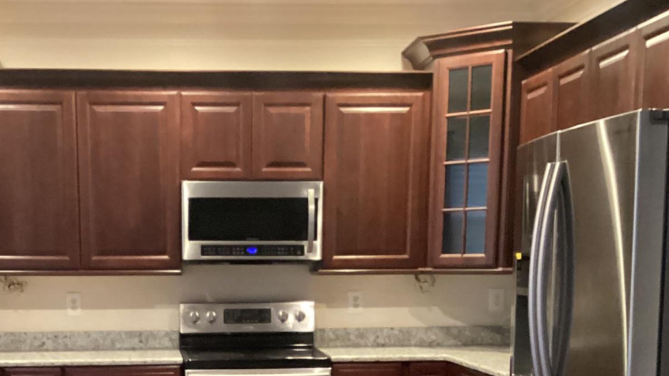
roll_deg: +1.0
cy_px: 426
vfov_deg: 19.7
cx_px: 214
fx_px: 1029
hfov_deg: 35.6
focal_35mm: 58
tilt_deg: -10.4
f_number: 2.4
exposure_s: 1/24
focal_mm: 3.3
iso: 640
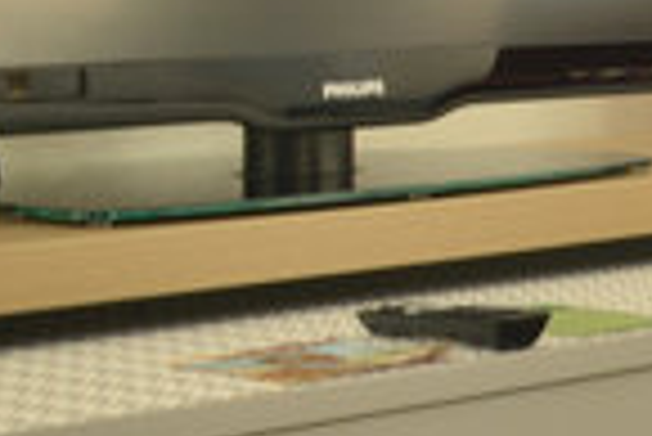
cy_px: -81
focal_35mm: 154
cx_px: 1524
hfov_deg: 11.3
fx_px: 2792
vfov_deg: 8.8
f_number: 10
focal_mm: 28
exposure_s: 2
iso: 100
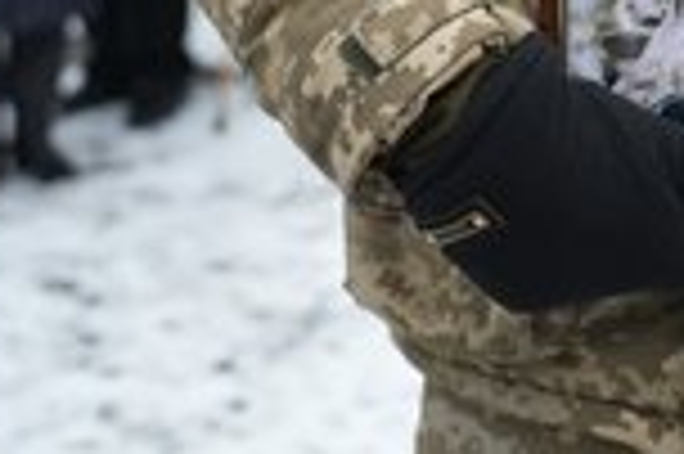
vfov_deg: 15.0
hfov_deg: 22.1
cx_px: 760
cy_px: -124
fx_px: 1651
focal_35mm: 87
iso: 2500
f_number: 2.8
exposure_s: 1/500
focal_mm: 33
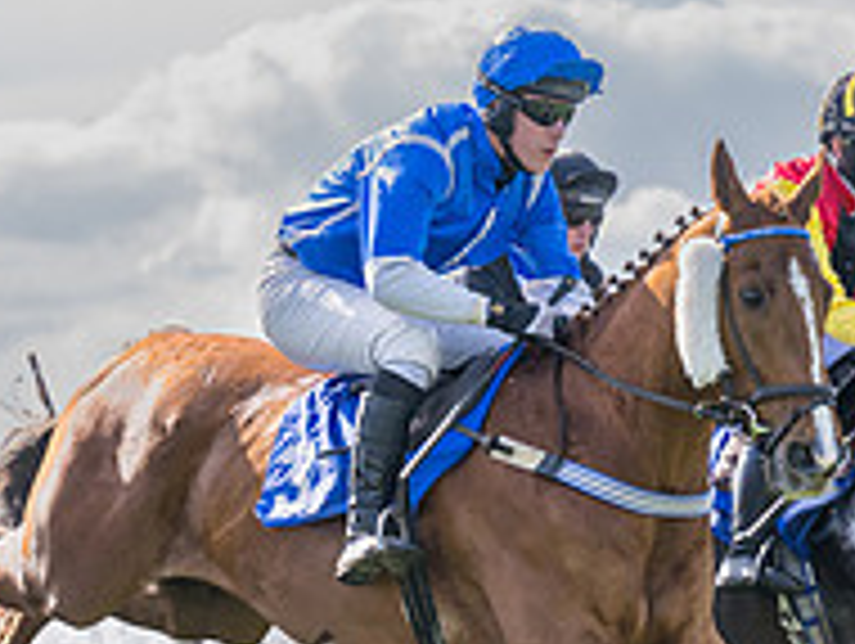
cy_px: 407
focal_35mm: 341
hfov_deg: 5.8
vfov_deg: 4.4
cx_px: 592
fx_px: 8433
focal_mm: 90
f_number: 4
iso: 400
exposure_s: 1/2000
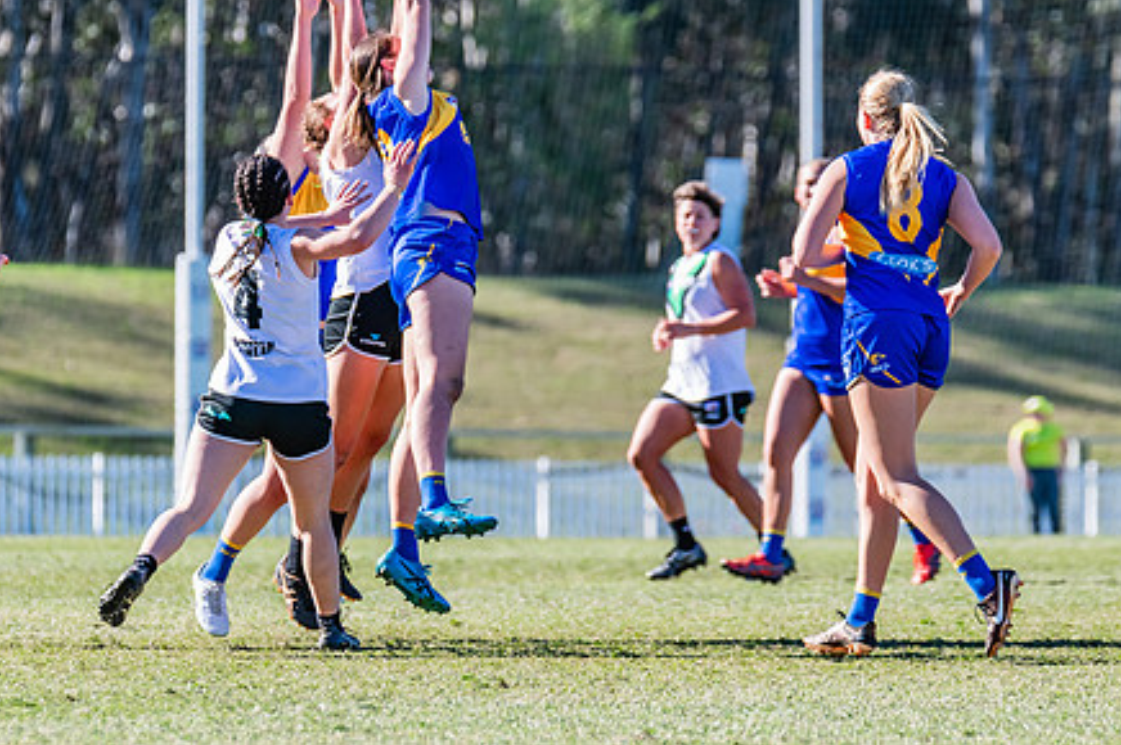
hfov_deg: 4.3
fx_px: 14904
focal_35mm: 479
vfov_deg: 2.9
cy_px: 309
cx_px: 429
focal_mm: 310
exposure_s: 1/1250
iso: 640
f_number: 7.1
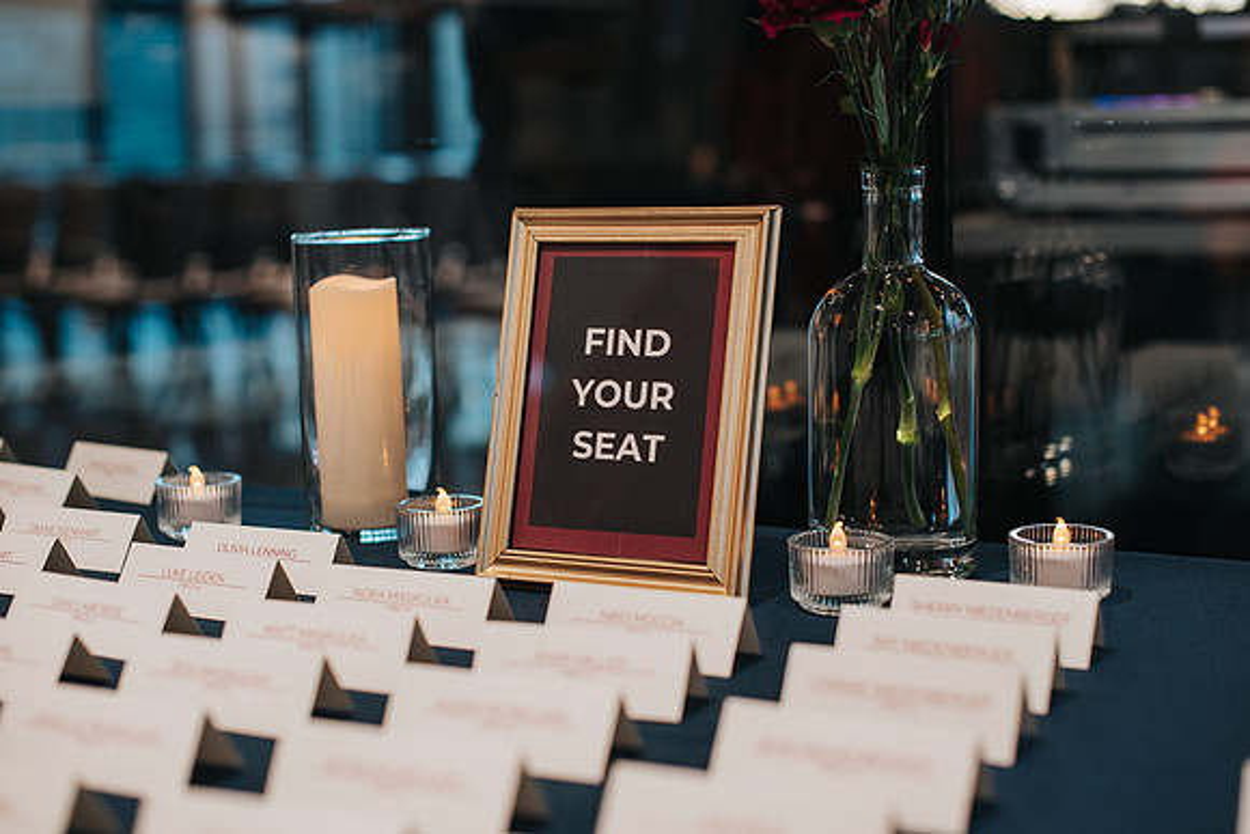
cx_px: 625
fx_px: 1764
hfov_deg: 39.0
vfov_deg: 26.6
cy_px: 417
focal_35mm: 51
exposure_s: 1/200
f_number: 2.8
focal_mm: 50
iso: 500
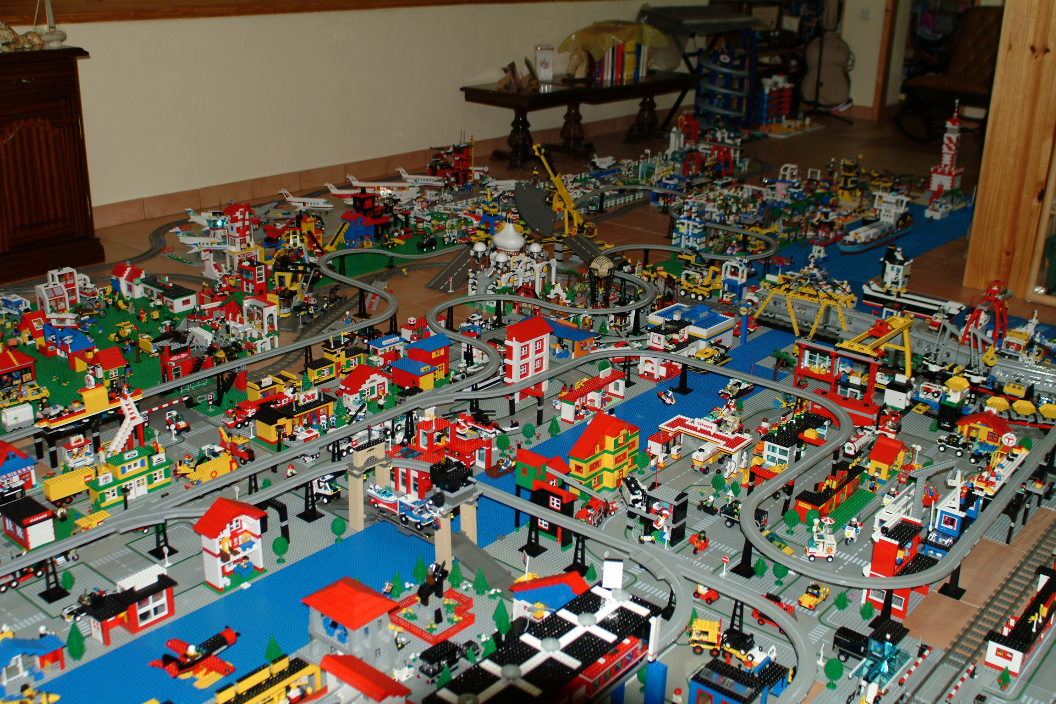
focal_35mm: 36
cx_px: 528
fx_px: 1056
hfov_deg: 53.1
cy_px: 352
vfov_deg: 36.9
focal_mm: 24
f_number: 3.3
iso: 200
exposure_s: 1/60
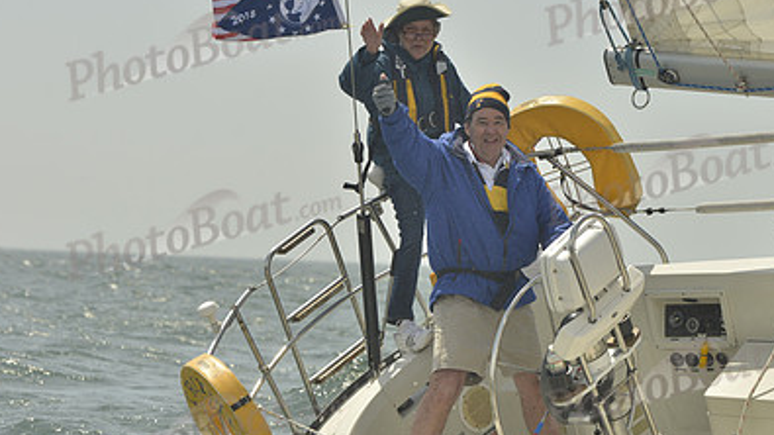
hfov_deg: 9.7
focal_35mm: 223
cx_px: 445
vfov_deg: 5.4
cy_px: 305
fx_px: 4576
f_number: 8
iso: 200
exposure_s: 1/1250
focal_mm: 145
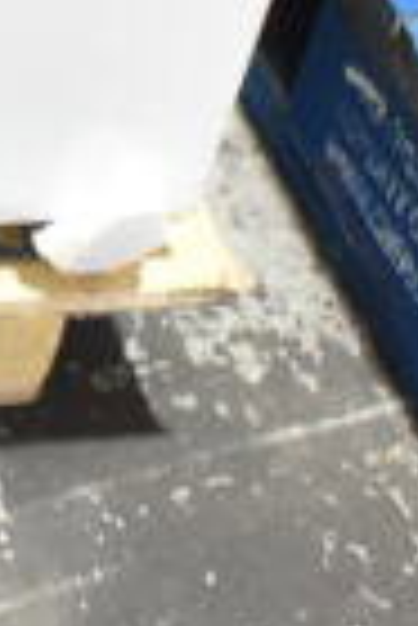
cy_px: -757
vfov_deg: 8.1
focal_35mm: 237
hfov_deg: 5.4
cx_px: -912
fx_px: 4117
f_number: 4.5
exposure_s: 1/80
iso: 1600
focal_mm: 24
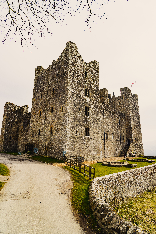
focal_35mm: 20
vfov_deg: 84.0
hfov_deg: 61.9
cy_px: 117
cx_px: 78
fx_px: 130
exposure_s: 1/100
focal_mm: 20
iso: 125
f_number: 11
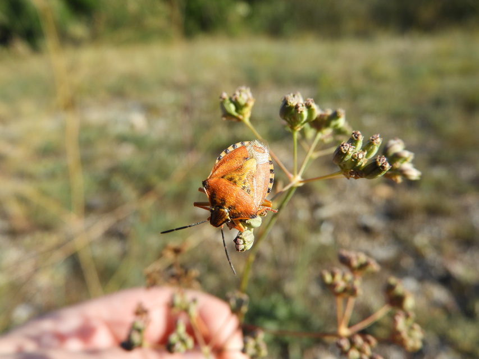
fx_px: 415
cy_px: 180
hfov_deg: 60.0
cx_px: 240
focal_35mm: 30
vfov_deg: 46.8
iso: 100
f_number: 3.5
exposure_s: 1/640
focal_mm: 5.4
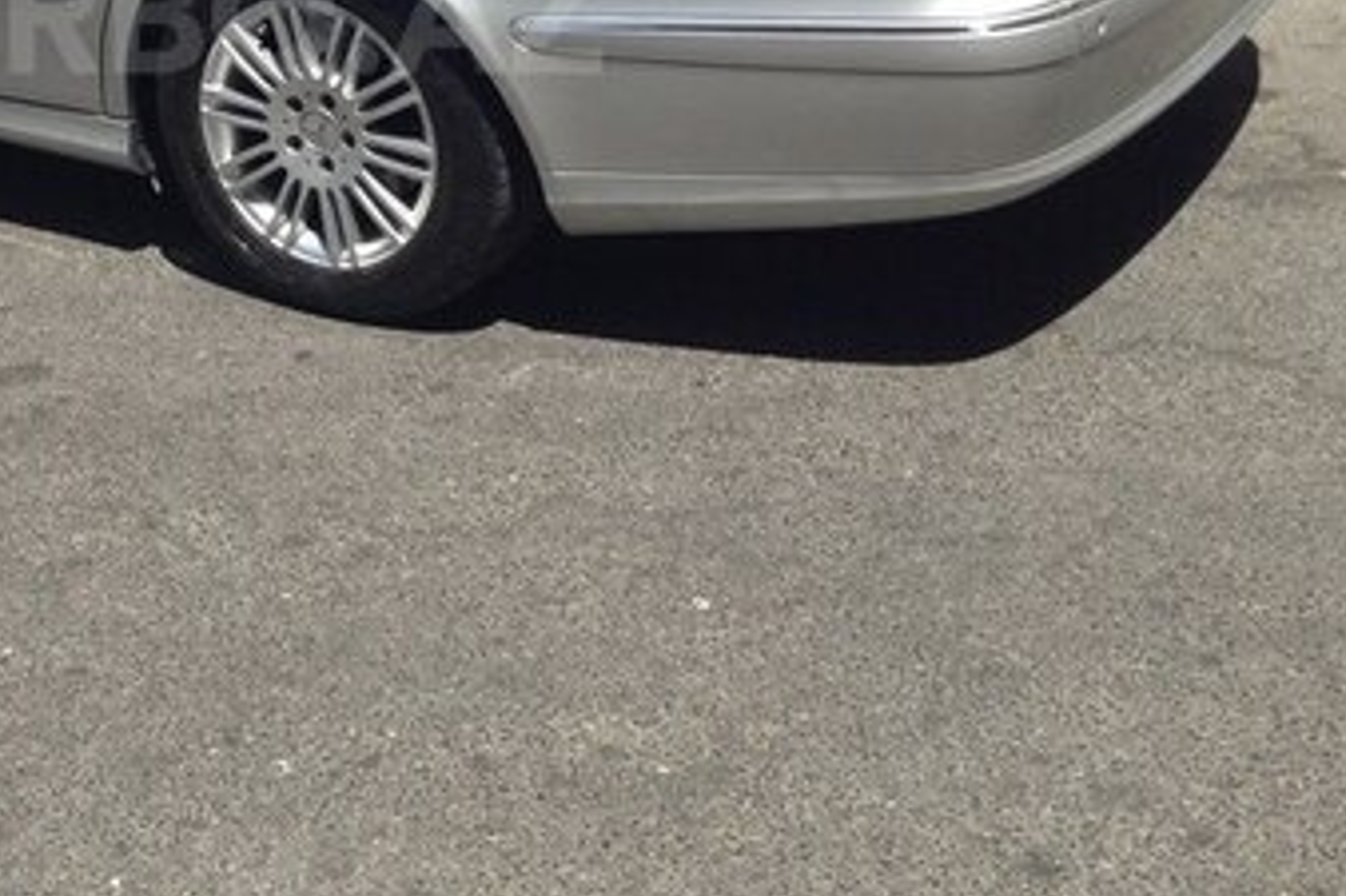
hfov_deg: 29.1
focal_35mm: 67
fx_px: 2504
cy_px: 14
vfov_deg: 19.7
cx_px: 195
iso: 25
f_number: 2.4
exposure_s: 1/905
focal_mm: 3.3
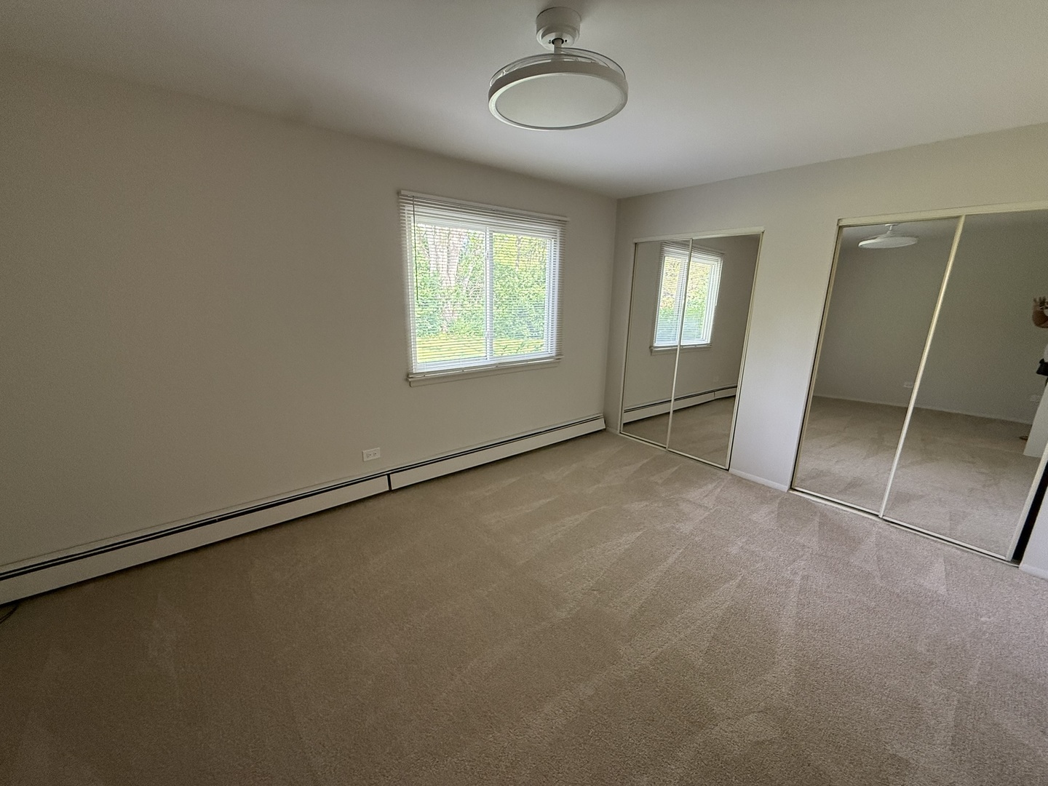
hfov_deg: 102.1
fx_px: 424
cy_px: 393
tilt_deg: -13.1
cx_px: 524
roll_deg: -1.3
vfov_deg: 85.7
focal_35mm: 14
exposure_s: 1/99
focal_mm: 2.22
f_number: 2.2
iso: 200
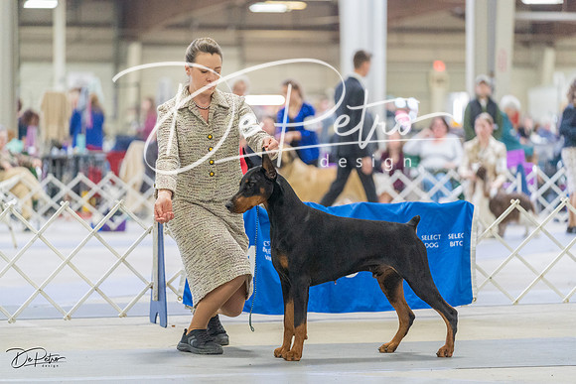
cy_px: 192
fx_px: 2496
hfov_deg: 13.2
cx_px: 288
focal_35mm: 156
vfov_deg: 8.8
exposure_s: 1/320
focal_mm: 156
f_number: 2.8
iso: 6400
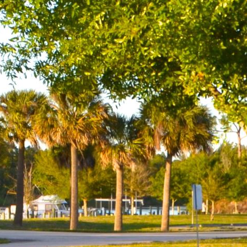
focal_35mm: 193
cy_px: 50
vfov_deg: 9.0
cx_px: -245
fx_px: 1558
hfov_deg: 8.6
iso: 100
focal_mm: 24
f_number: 5.6
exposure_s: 1/200
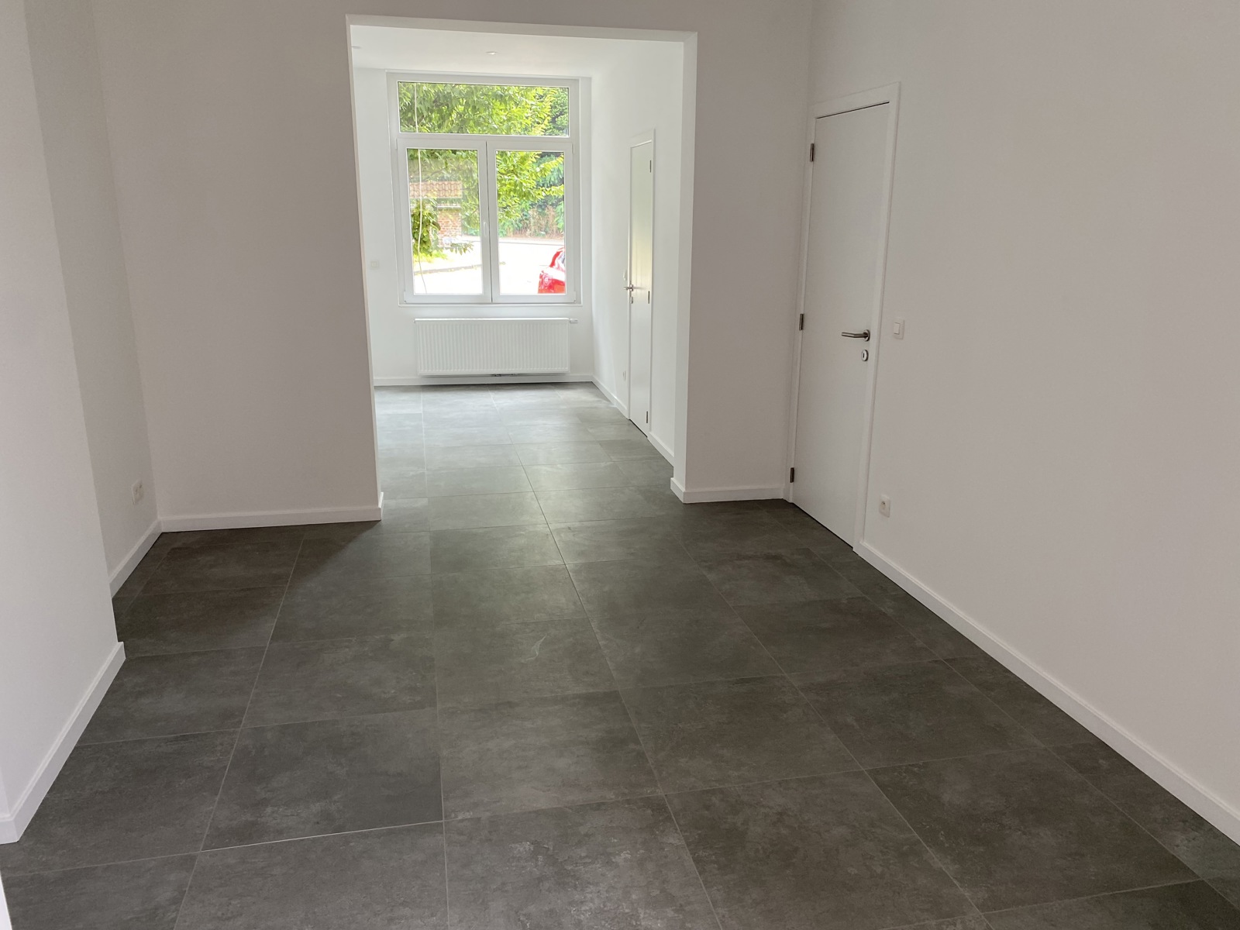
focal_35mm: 26
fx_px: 931
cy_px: 465
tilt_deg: -13.7
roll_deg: -0.6
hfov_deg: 67.3
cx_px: 620
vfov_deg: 53.1
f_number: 1.8
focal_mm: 4.25
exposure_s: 1/121
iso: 100
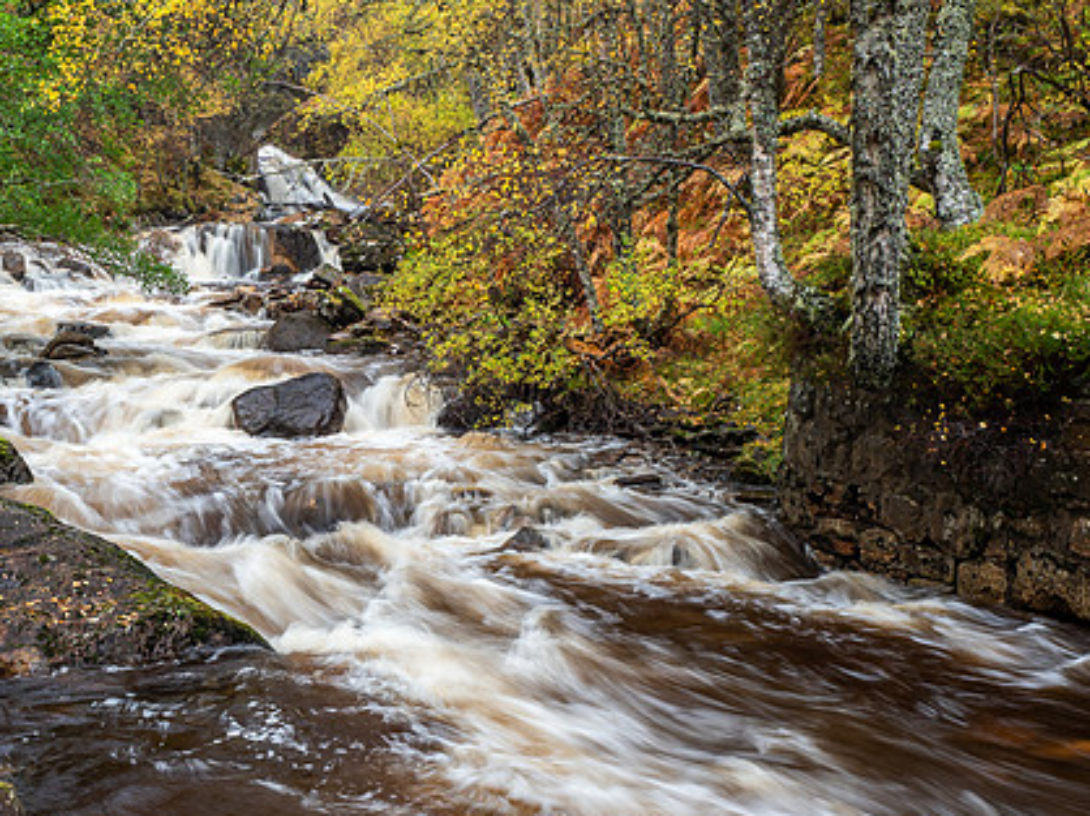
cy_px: 460
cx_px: 352
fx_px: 1574
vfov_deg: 29.1
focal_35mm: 50
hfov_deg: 37.7
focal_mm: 18
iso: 200
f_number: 7.1
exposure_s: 1/6
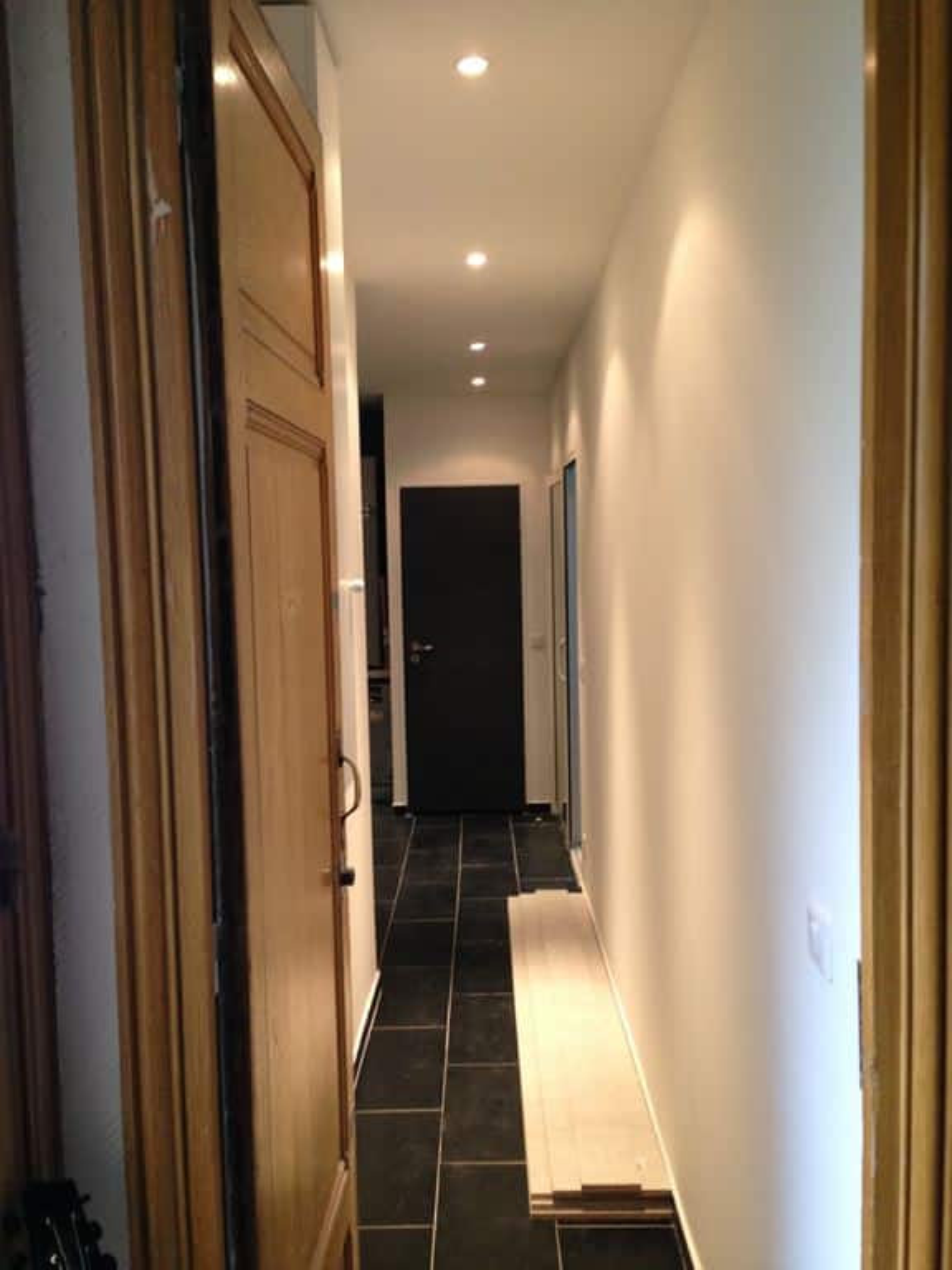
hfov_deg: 42.9
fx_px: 1210
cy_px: 635
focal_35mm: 33
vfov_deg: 55.4
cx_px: 476
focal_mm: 4.12
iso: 160
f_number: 2.4
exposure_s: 1/20
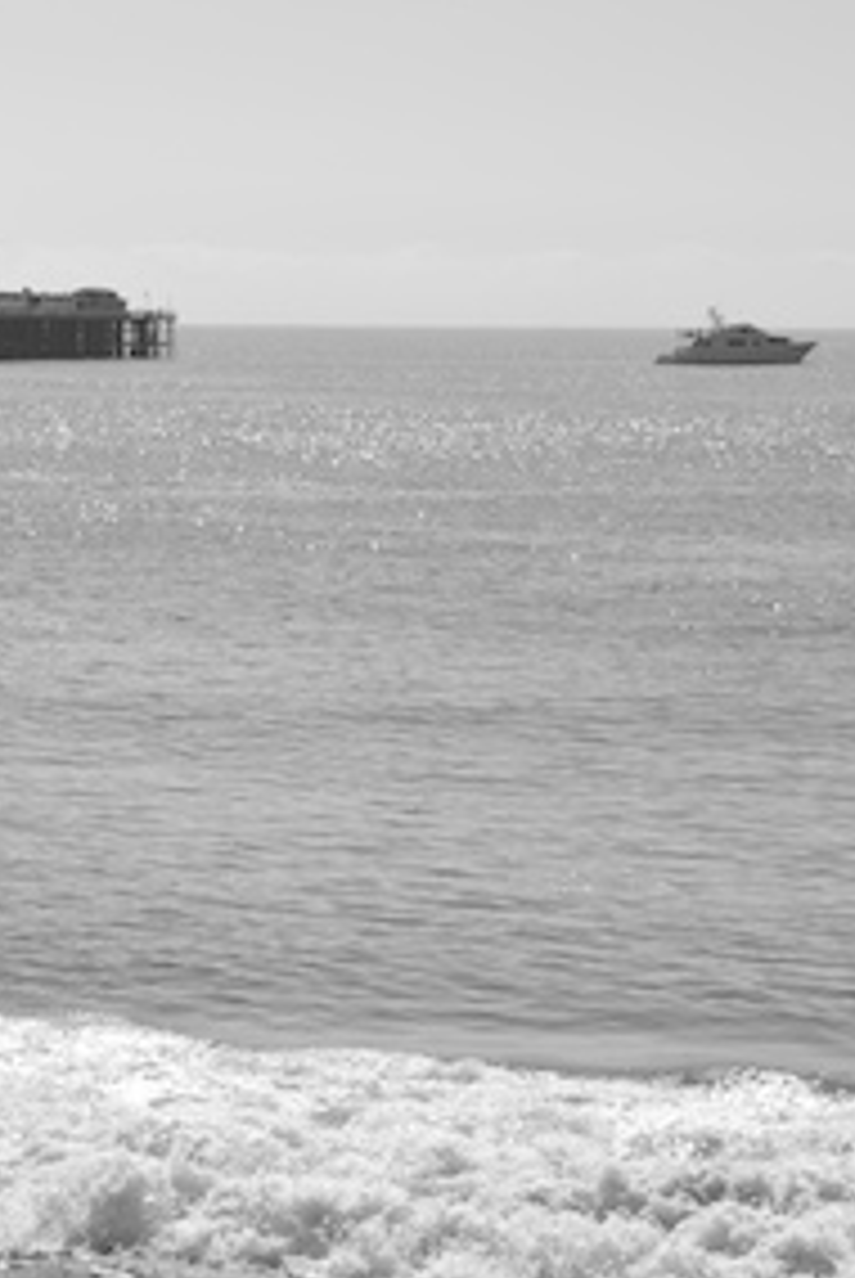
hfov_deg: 11.8
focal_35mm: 115
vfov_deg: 17.8
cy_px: 734
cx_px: -76
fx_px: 4087
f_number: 10
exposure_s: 1/320
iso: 100
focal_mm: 34
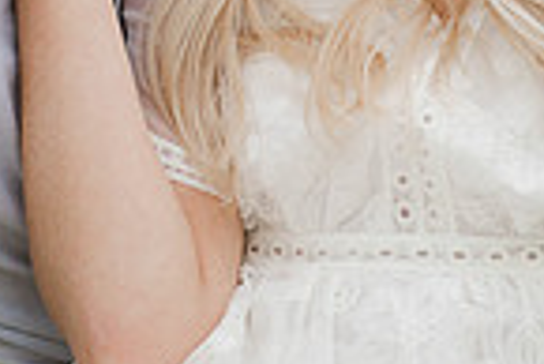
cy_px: -310
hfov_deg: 2.6
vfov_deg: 1.7
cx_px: 161
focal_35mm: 800
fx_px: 12101
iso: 200
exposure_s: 1/200
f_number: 3.2
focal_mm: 200
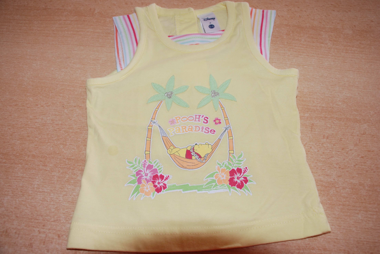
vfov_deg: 37.0
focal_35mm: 36
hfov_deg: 53.1
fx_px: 380
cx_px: 190
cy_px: 127
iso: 200
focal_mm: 24
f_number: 4
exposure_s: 1/60
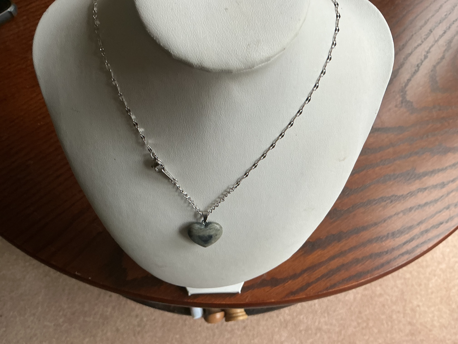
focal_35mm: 29
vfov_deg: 48.2
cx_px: 229
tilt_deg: -66.8
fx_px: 384
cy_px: 172
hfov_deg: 61.7
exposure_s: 1/50
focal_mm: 3
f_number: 1.8
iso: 100
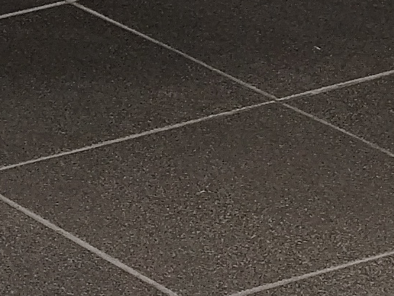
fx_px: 3927
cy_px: -800
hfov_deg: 5.7
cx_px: -240
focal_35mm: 345
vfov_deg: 4.1
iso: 125
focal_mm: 6.19
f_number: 1.65
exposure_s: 1/50
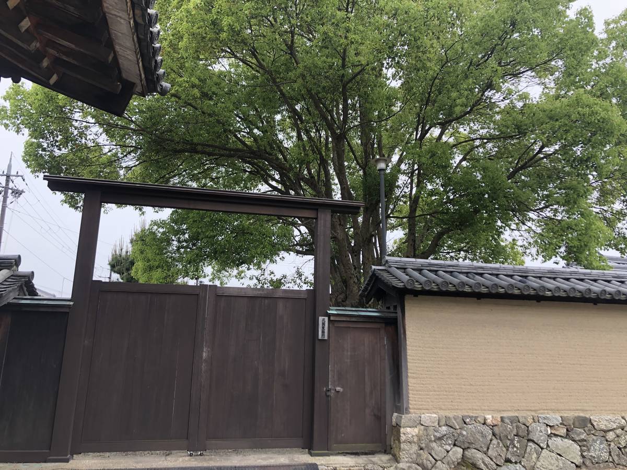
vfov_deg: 49.7
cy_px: 235
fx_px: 507
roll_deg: -0.8
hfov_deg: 63.4
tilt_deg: +13.8
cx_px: 314
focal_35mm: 28
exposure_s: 1/600
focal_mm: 3.99
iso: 20
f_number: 1.8
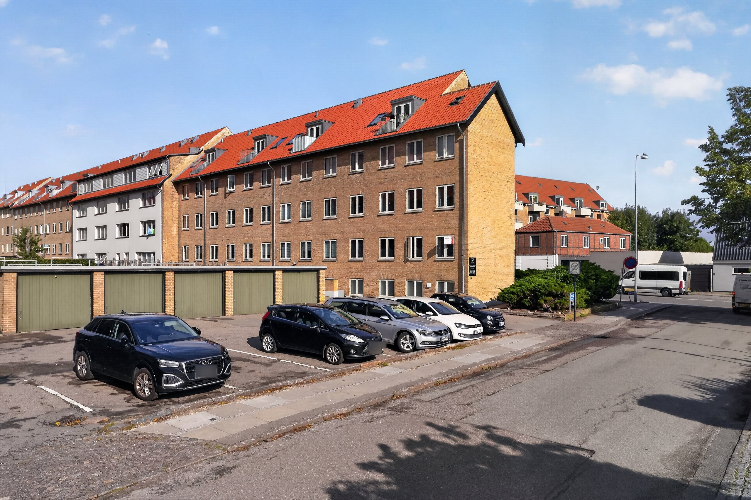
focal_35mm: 24
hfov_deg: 73.8
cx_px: 376
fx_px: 501
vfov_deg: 53.1
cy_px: 250
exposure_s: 1/3200
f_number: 8
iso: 400
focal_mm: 24
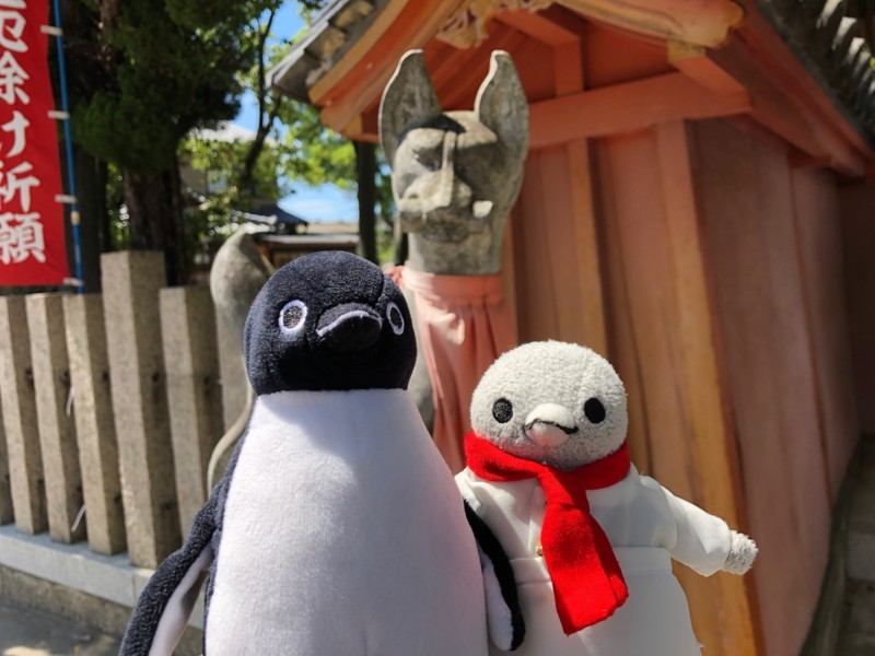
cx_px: 438
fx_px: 708
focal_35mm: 28
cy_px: 328
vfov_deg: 49.7
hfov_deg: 63.4
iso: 20
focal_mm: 3.99
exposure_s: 1/607
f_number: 1.8
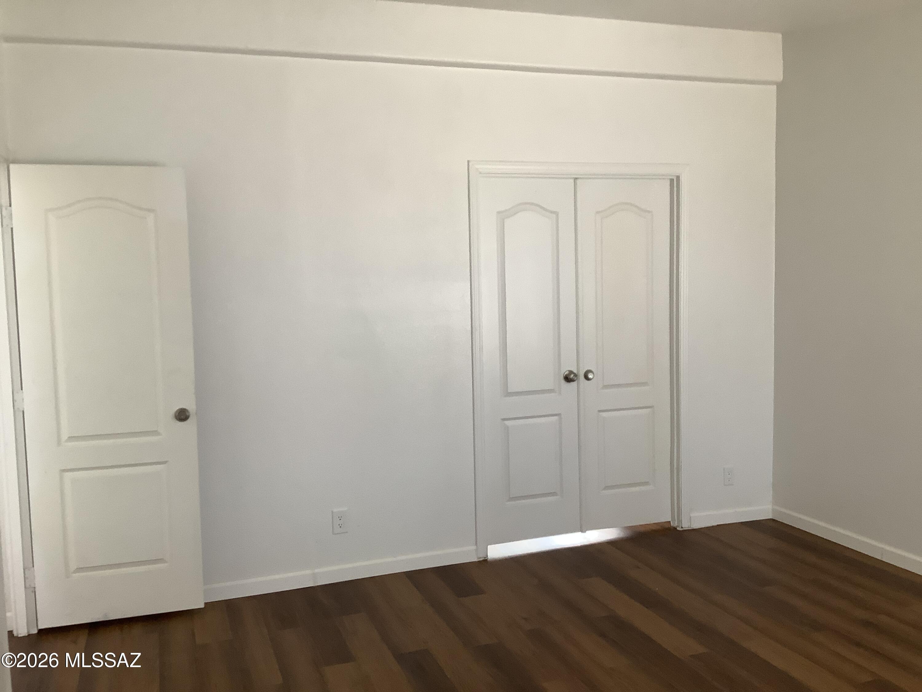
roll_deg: +2.0
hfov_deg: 58.4
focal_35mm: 31
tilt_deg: -5.8
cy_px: 346
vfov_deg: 45.4
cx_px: 461
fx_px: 826
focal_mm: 3.3
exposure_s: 1/60
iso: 100
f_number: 2.4
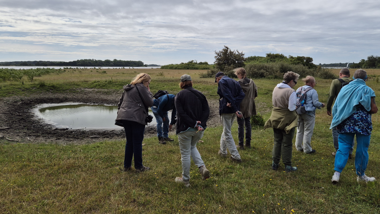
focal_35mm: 26
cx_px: 190
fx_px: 262
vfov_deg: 44.1
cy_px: 83
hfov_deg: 71.9
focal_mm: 5.4
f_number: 1.8
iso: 25
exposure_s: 1/4080
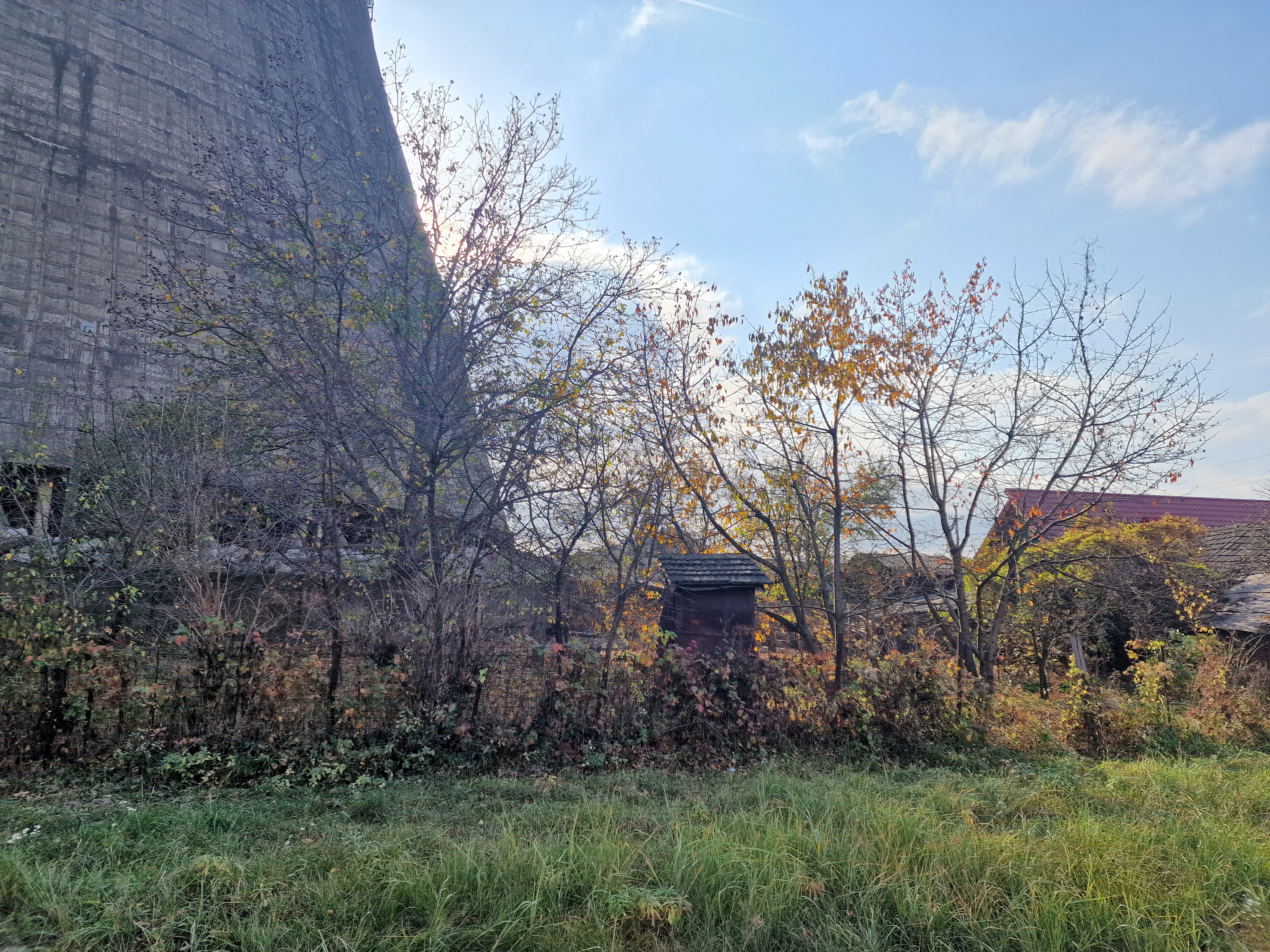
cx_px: 635
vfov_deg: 58.9
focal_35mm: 23
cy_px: 476
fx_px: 844
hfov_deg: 73.9
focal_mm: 6.4
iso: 50
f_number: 1.8
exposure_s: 1/870
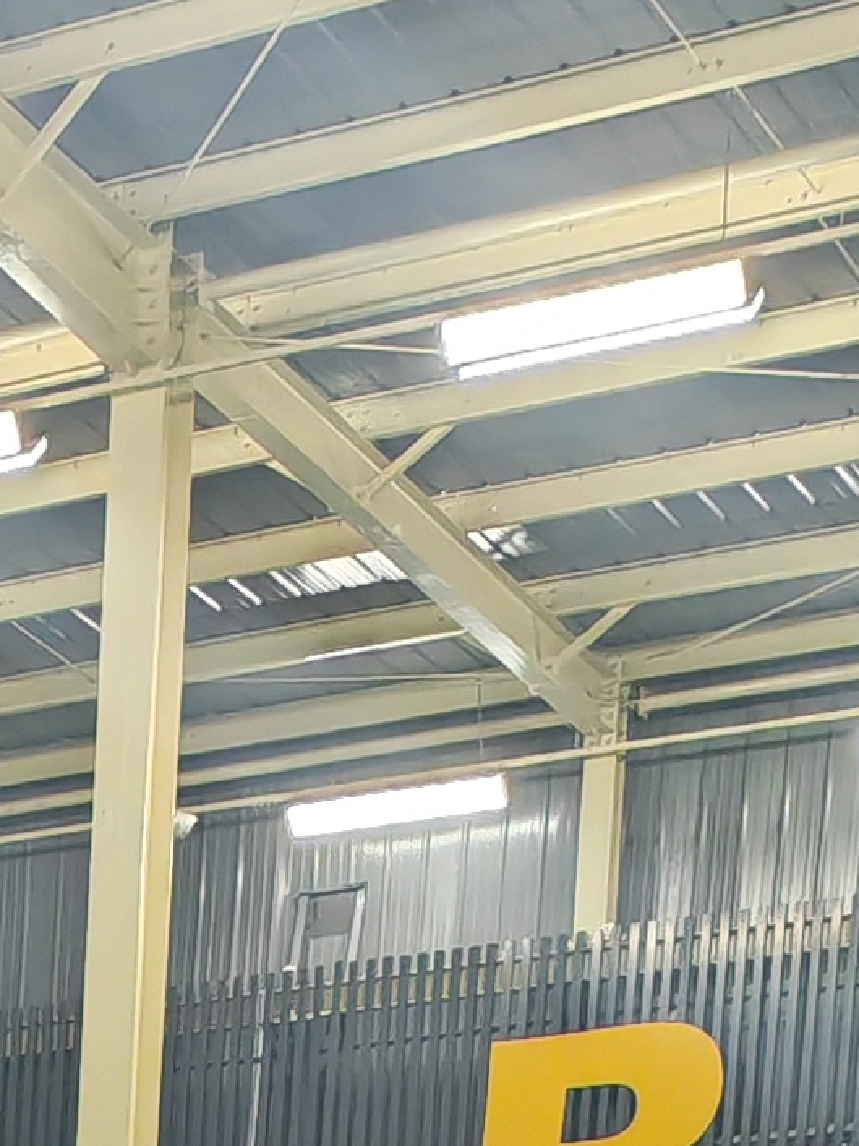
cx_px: -1285
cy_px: 2884
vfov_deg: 11.4
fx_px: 4600
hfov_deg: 9.4
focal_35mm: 139
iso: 1600
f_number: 1.9
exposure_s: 1/250
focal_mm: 6.12
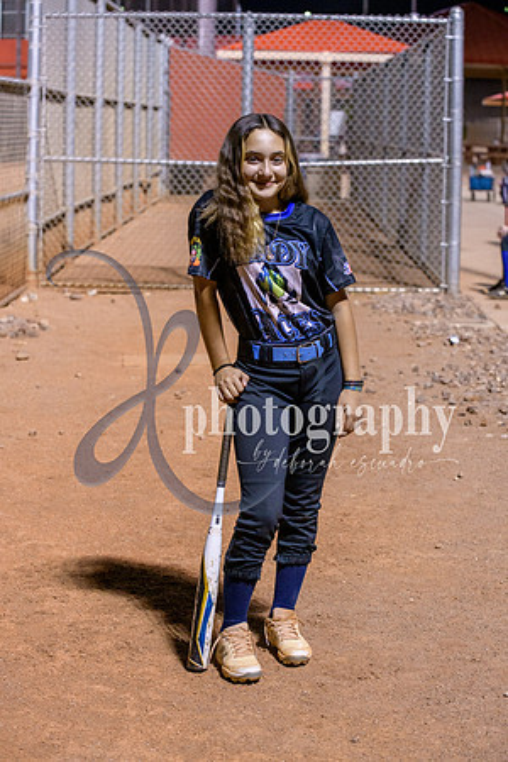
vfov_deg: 28.8
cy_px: 381
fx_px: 1482
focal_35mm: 70
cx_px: 254
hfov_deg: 19.5
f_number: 5
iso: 4000
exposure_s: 1/250
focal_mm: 70
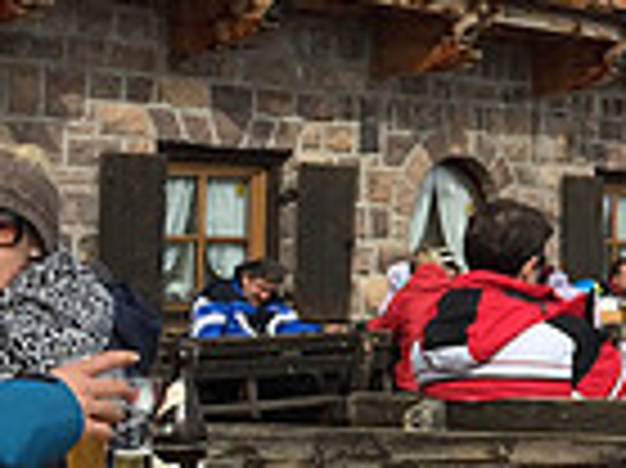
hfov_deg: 14.8
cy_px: 115
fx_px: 2186
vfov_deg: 12.2
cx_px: 1009
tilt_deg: +4.7
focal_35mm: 121
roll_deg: +0.6
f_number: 2.2
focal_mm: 4.15
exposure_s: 1/1883
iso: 32
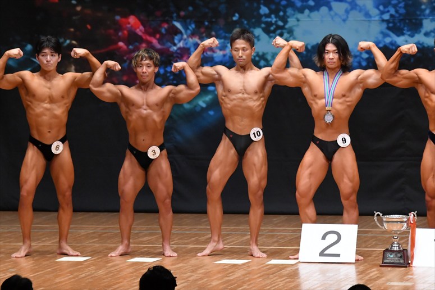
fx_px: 3261
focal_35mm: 270
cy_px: 145
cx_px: 218
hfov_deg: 7.6
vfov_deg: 5.1
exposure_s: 1/400
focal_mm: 180
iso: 6400
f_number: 5.6
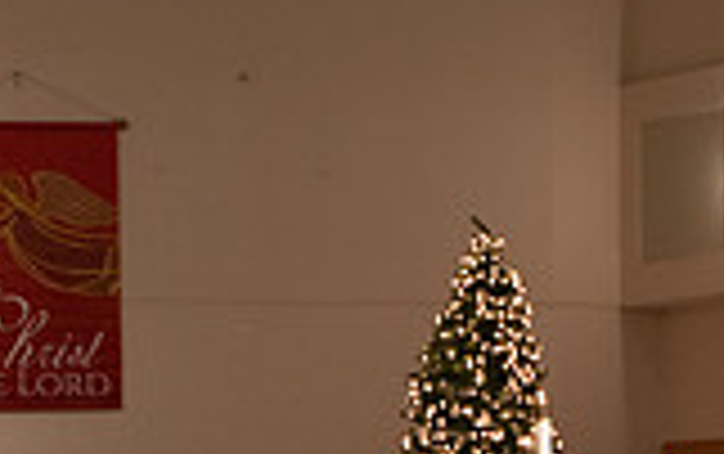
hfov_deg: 9.1
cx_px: 814
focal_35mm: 227
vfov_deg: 5.8
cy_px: 591
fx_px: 4484
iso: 1600
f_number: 2.8
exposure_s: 1/125
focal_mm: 62
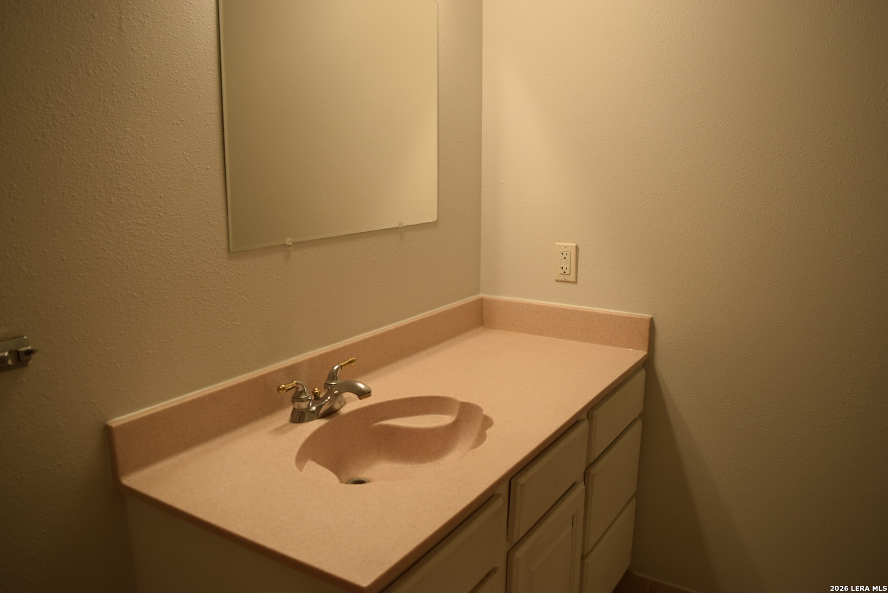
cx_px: 444
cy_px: 296
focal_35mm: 27
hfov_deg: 67.4
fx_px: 666
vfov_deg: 47.9
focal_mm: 18
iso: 400
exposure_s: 1/100
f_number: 5
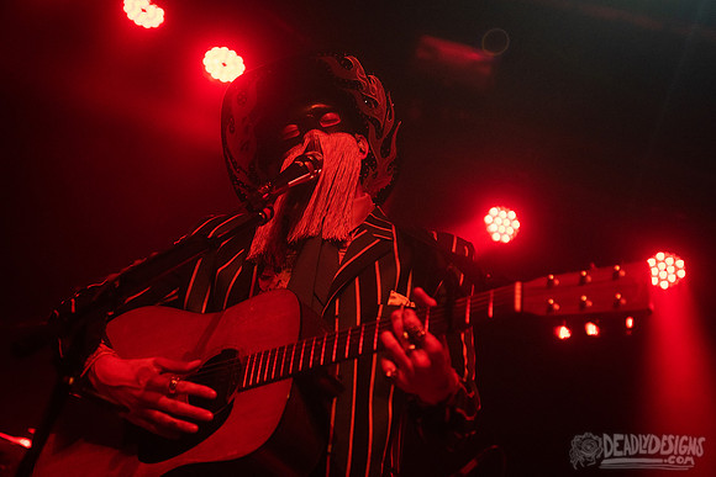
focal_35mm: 68
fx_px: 1360
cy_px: 214
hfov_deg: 29.5
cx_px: 321
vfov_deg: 19.9
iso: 3200
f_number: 3.2
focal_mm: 62
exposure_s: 1/200
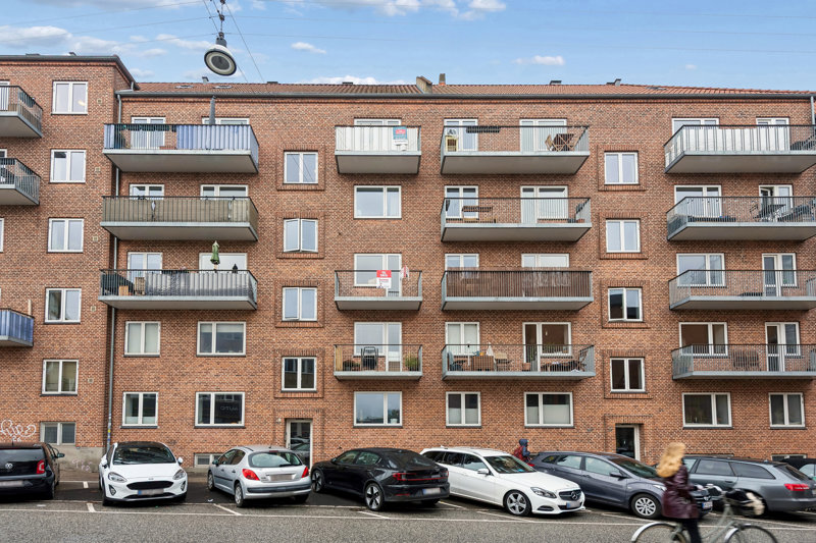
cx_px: 408
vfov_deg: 67.4
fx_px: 408
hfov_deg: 90.0
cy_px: 272
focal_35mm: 18
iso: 160
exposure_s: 1/125
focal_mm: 18
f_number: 6.7
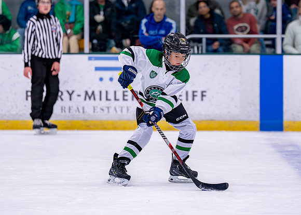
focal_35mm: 231
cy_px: 87
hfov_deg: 8.7
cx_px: 167
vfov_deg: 6.2
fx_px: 1978
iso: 2500
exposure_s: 1/1250
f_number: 2.8
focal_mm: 141
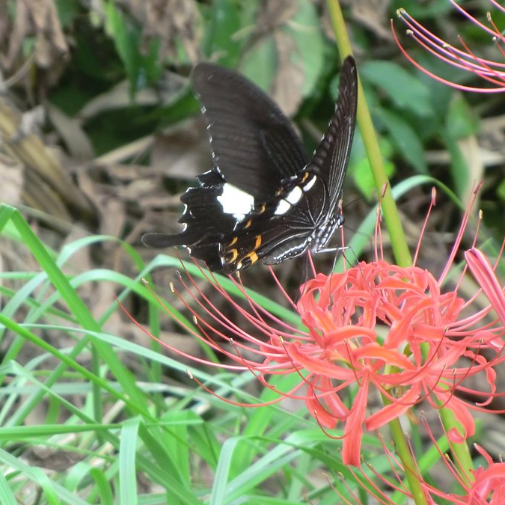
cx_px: 237
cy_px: 244
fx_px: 4407
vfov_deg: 6.6
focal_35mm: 267
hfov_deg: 6.6
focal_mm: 35.7
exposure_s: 1/200
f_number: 5.2
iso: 250
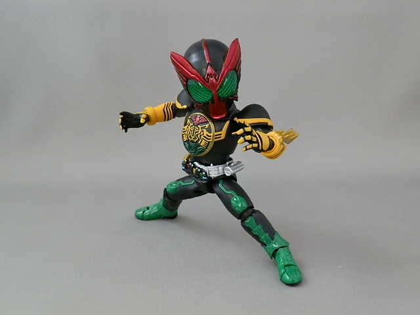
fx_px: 413
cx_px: 210
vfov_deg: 41.8
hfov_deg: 54.0
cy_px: 158
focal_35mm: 34
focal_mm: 6.17
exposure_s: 1/10
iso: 200
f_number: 3.5
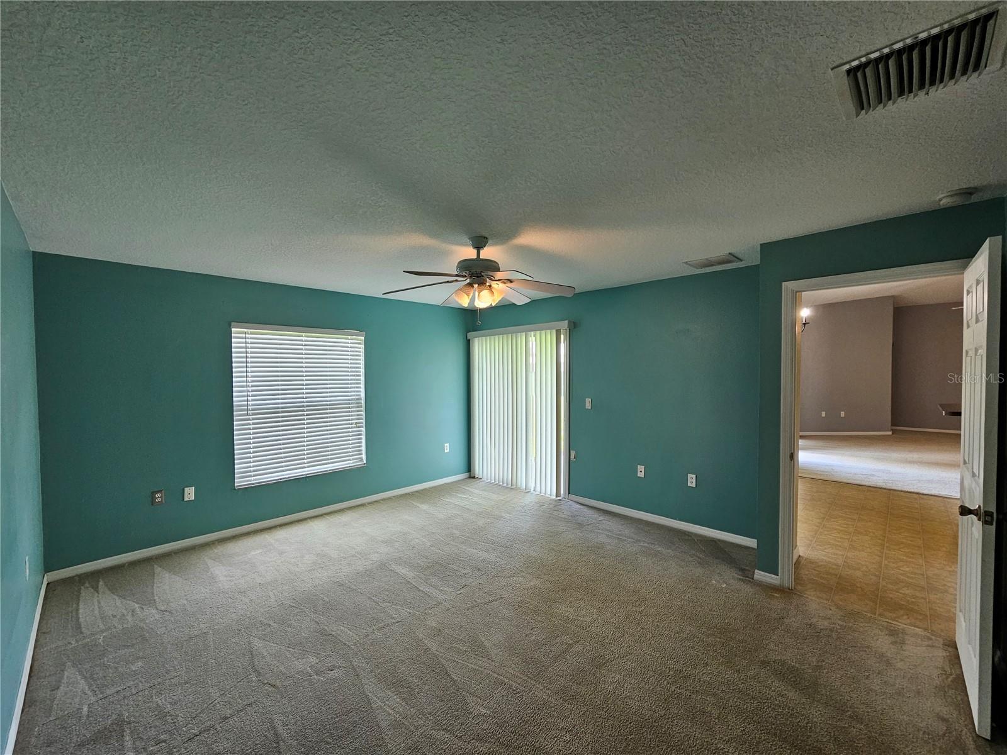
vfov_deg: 89.9
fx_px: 378
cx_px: 504
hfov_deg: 106.2
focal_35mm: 13
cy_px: 378
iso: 160
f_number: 2.2
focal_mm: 2.2
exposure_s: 1/60
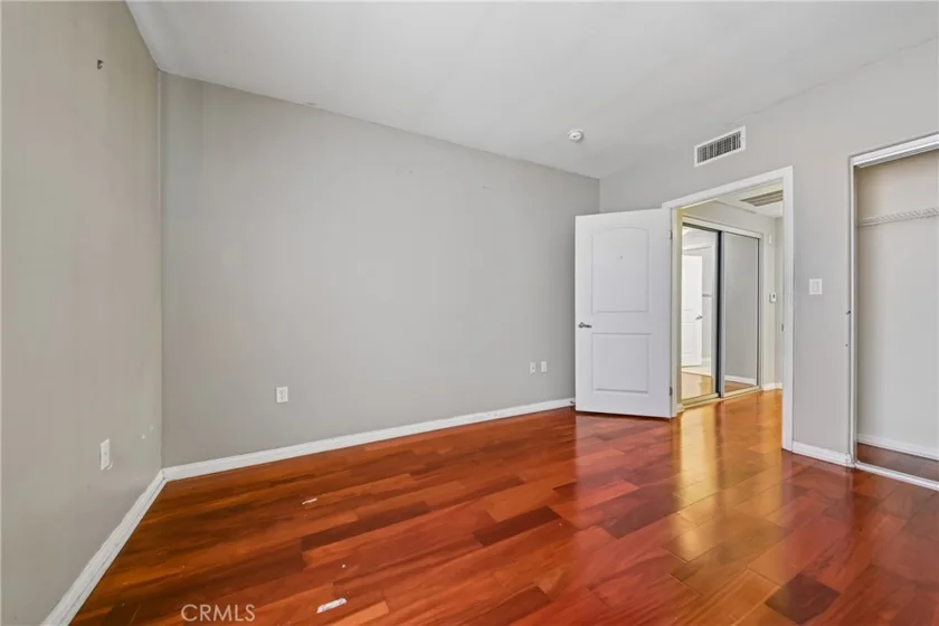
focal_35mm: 13
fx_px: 339
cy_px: 313
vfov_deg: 85.4
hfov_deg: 108.3
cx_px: 470
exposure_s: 1/5
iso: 400
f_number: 8
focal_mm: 13
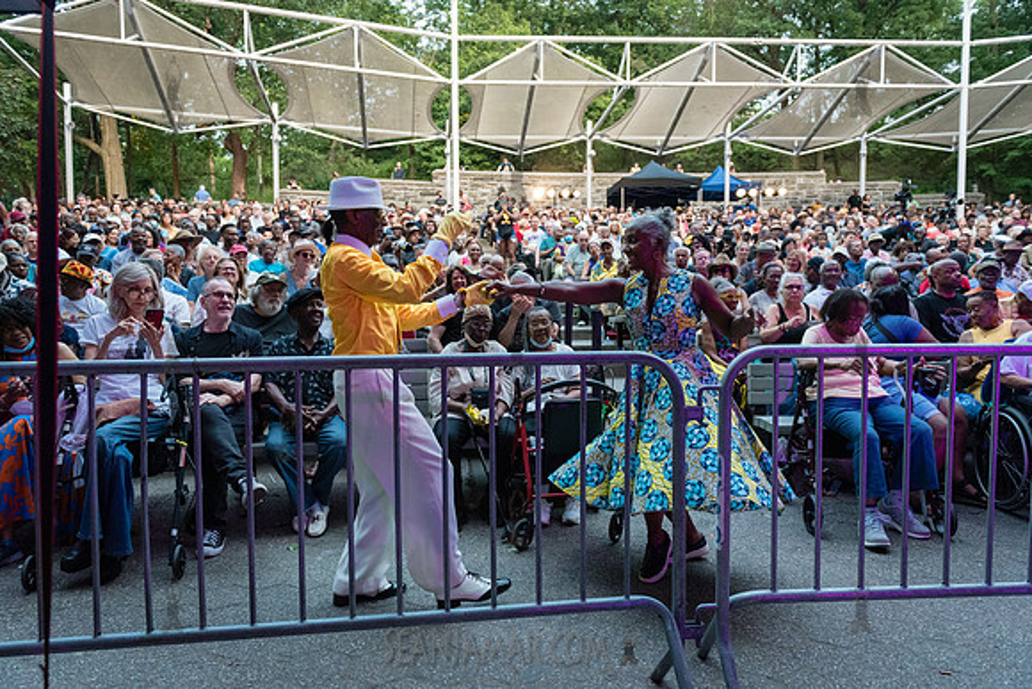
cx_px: 516
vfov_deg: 53.2
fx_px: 688
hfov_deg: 73.7
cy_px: 344
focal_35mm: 24
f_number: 3.5
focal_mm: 24
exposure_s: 1/250
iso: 5000
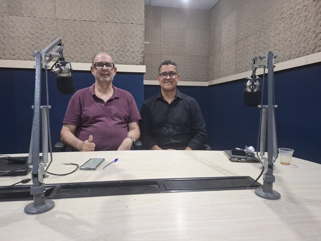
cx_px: 160
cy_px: 120
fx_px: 213
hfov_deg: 73.9
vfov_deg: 58.9
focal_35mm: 23
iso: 320
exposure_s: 1/60
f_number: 1.8
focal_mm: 5.54
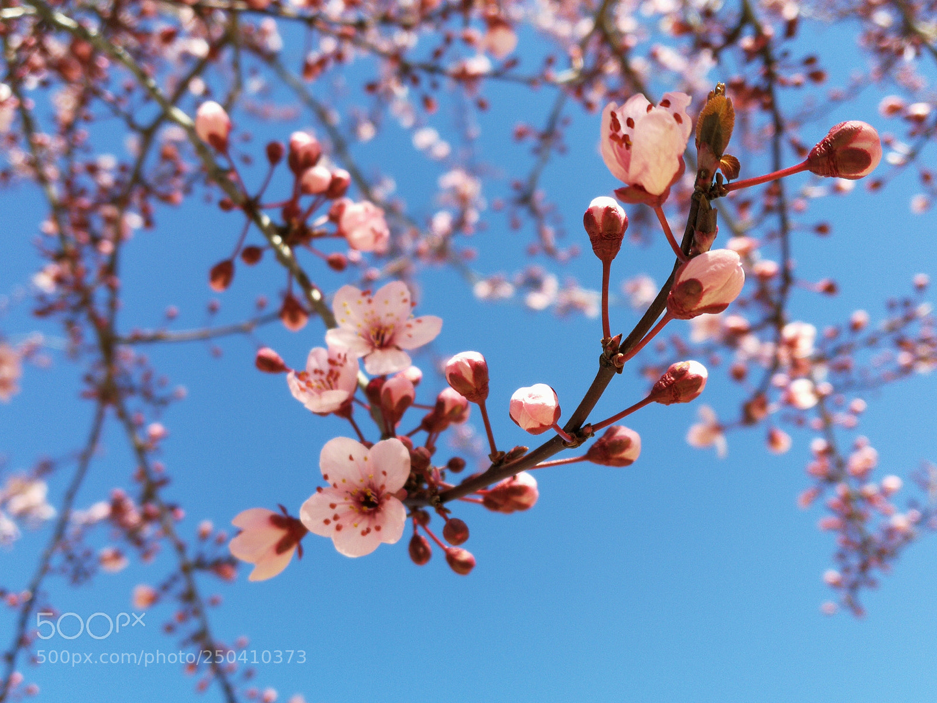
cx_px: 468
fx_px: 974
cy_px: 352
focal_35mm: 36
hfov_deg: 51.4
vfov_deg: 39.7
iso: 50
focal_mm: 3.95
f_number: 2.2
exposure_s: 1/380
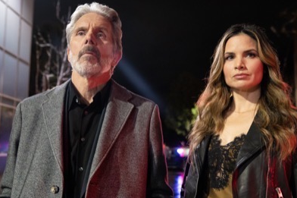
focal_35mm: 37
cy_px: 107
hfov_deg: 51.9
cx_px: 158
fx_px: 305
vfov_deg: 35.9
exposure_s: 1/100
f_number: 2.8
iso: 6400
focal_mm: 29
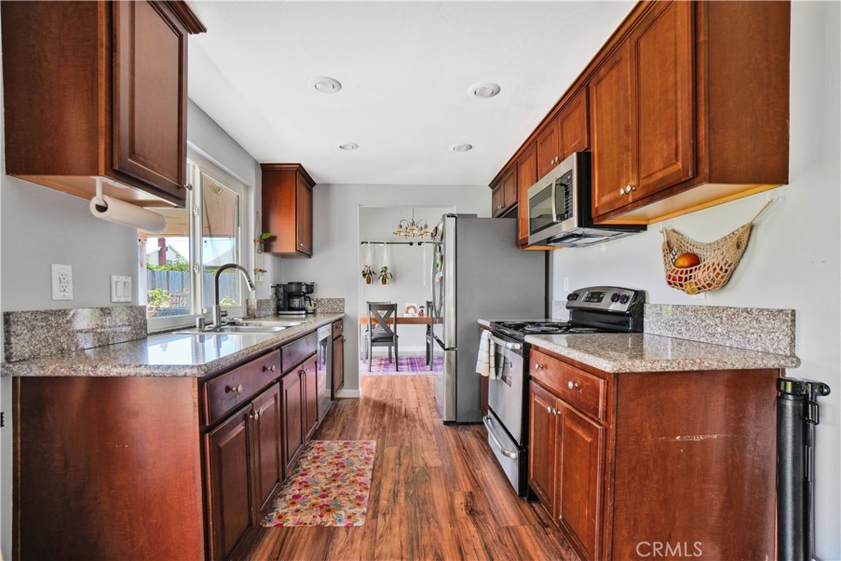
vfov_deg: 77.3
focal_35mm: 15
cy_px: 280
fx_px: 350
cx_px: 420
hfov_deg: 100.4
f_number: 8
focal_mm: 10
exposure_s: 1/5
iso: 100
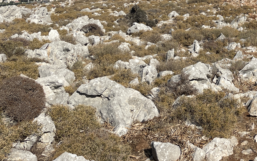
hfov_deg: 31.5
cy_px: -40
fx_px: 413
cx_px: 267
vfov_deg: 20.4
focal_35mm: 59
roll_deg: -0.9
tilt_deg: -6.3
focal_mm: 4.2
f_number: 1.6
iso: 32
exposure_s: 1/5814
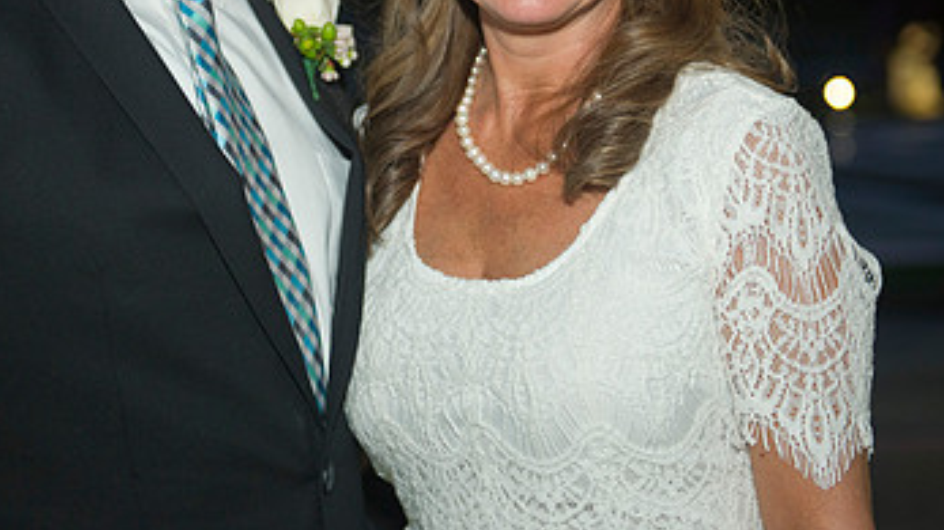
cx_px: 449
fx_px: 2452
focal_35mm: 98
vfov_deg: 12.2
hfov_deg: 21.8
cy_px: 14
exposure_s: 1/160
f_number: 2.8
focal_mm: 56
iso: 800
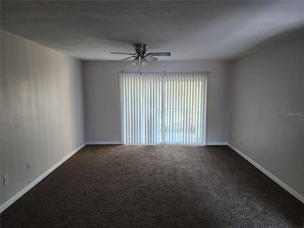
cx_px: 152
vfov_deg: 58.9
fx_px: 202
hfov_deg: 73.9
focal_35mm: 23
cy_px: 114
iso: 640
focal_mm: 6.4
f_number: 1.8
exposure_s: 1/120
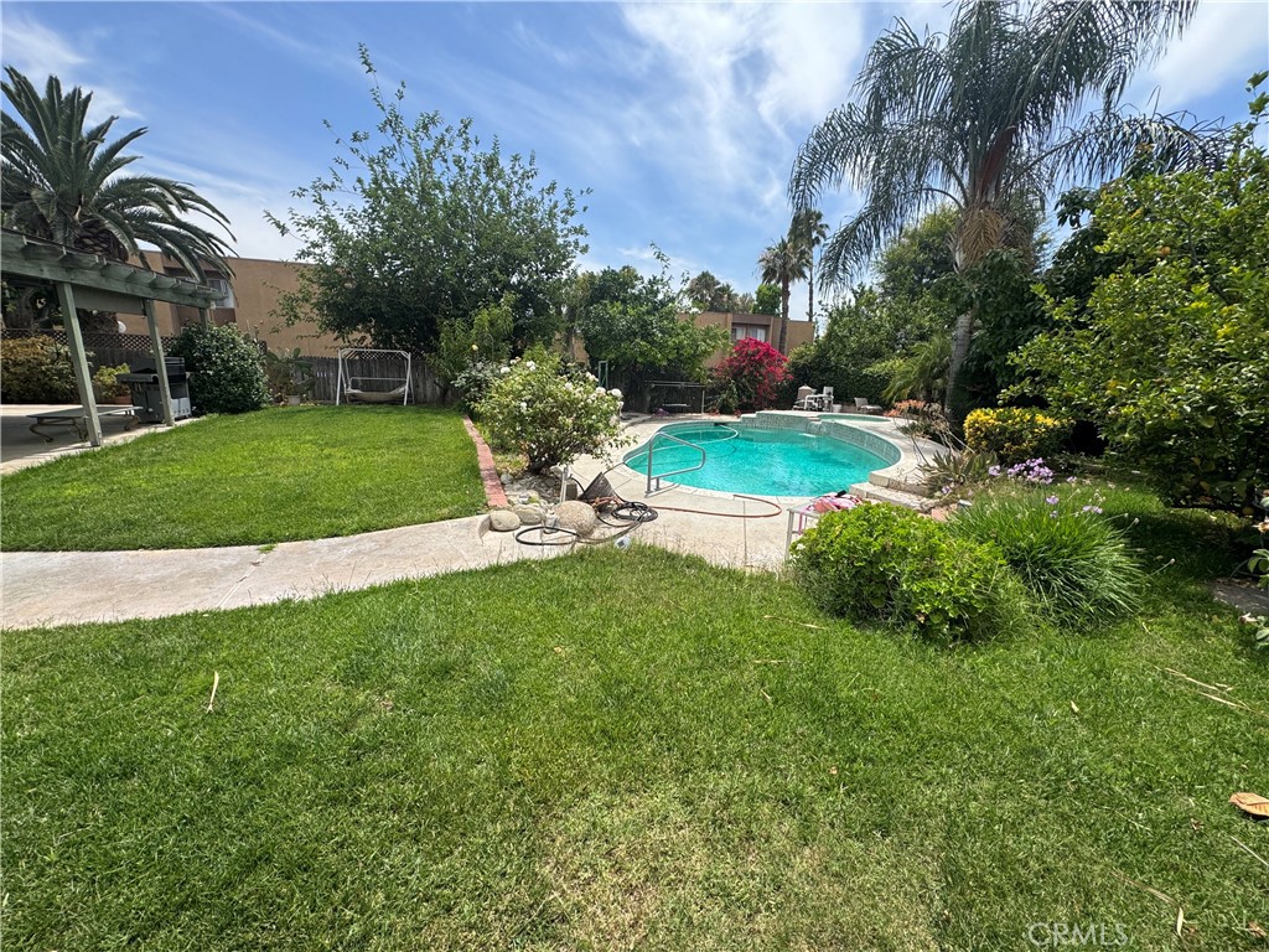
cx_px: 634
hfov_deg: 102.1
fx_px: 513
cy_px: 476
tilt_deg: -13.0
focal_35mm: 14
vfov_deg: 85.7
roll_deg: -1.7
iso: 50
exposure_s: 1/1637
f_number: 2.2
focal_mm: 2.22
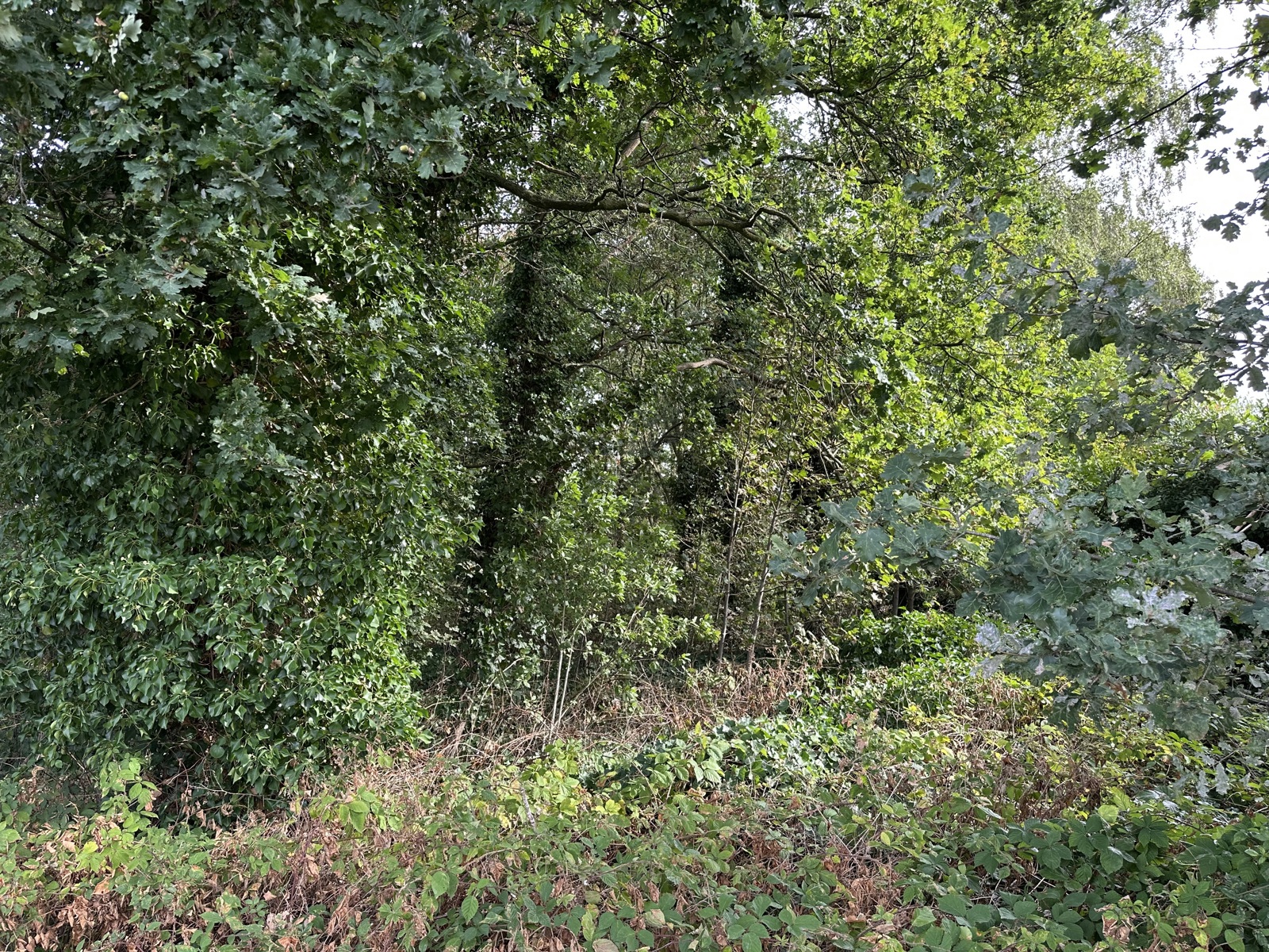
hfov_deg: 71.6
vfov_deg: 56.8
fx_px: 880
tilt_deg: +7.0
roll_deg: +0.6
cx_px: 634
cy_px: 476
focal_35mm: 24
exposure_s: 1/153
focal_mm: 6.86
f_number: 1.78
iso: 64
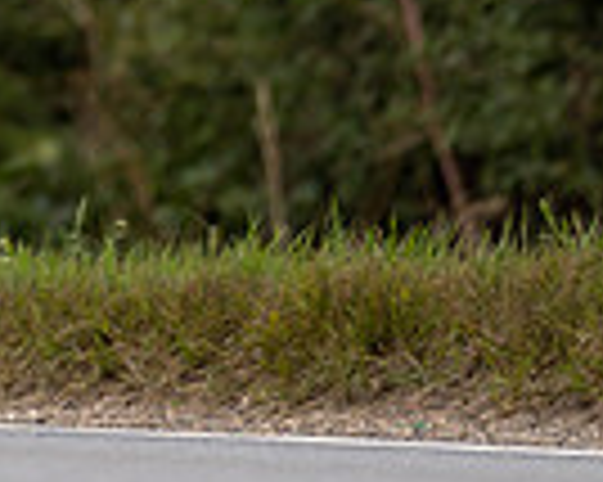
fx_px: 18493
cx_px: -443
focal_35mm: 1037
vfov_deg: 1.5
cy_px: -531
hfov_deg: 1.9
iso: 500
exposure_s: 1/800
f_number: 2.8
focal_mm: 182
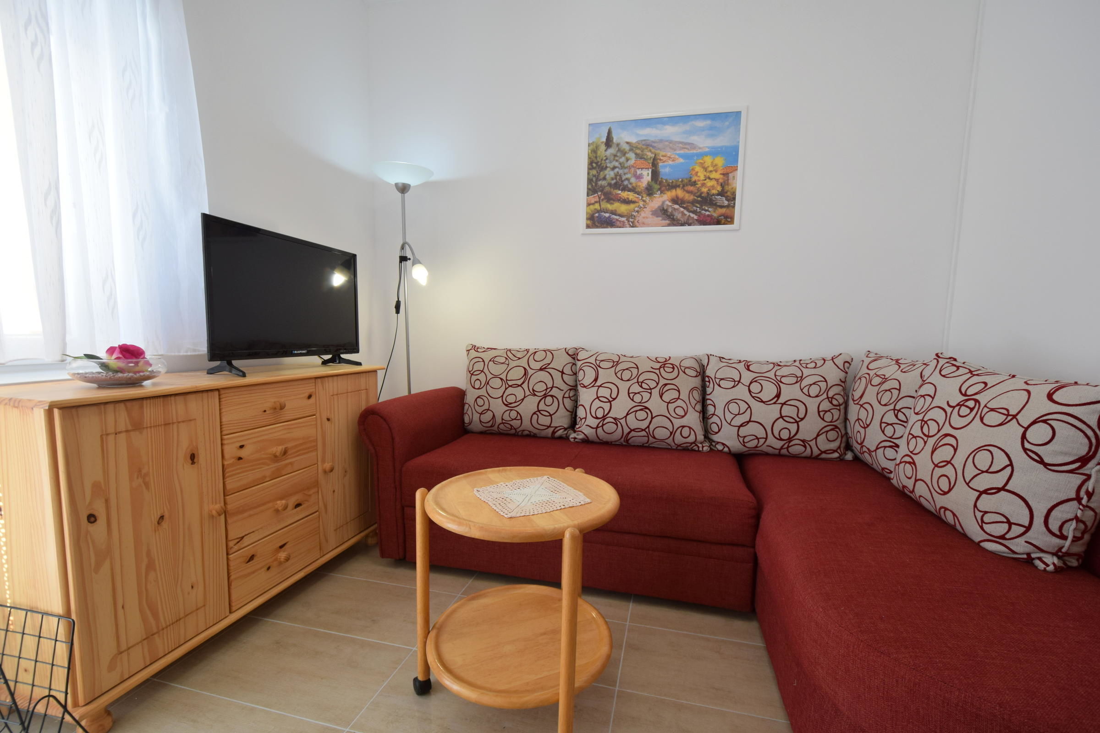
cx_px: 550
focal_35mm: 15
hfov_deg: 100.4
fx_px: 458
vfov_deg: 77.3
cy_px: 366
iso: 400
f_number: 5
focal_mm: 10
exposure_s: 1/100
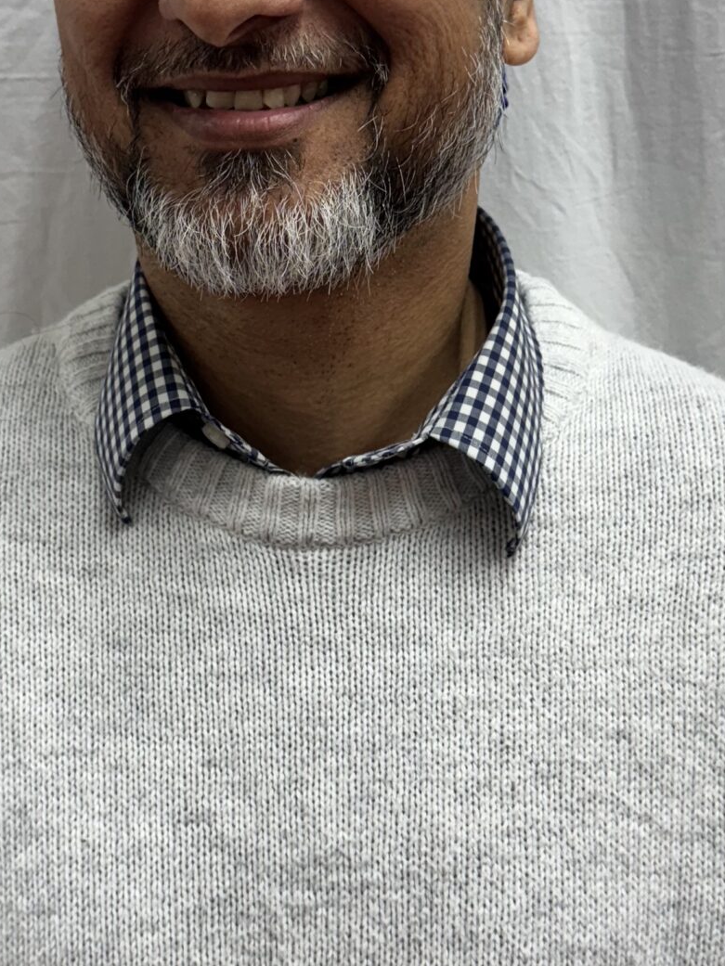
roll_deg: +1.5
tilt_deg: -6.1
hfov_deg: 24.8
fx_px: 1647
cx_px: 314
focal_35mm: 59
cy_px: 320
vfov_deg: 32.4
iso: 160
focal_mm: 6.76
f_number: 1.78
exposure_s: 1/120
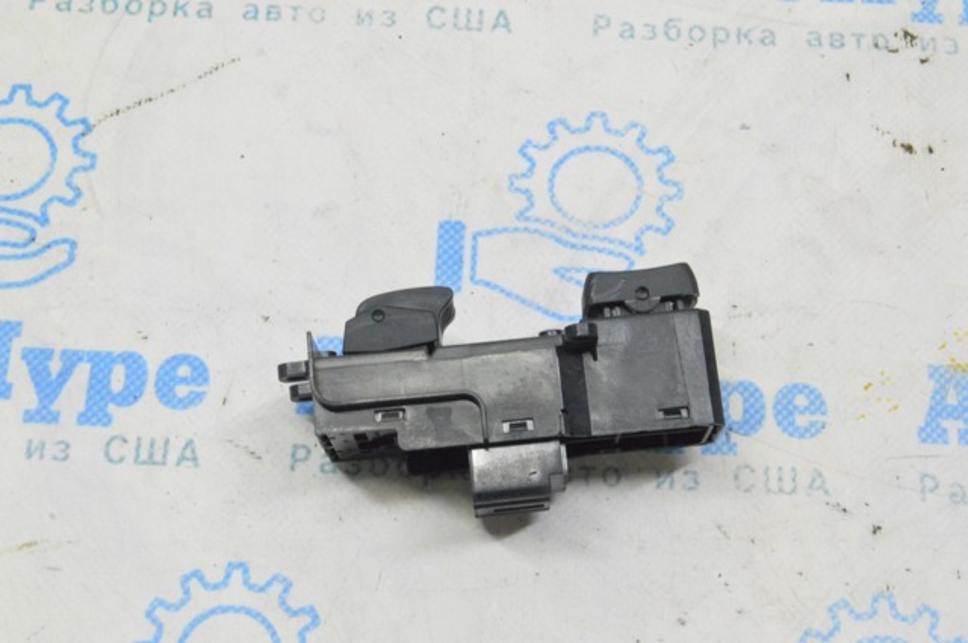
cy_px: 322
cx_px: 484
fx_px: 1692
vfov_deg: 21.5
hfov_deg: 31.9
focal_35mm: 63
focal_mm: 42
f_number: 20
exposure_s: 1/15
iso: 6400
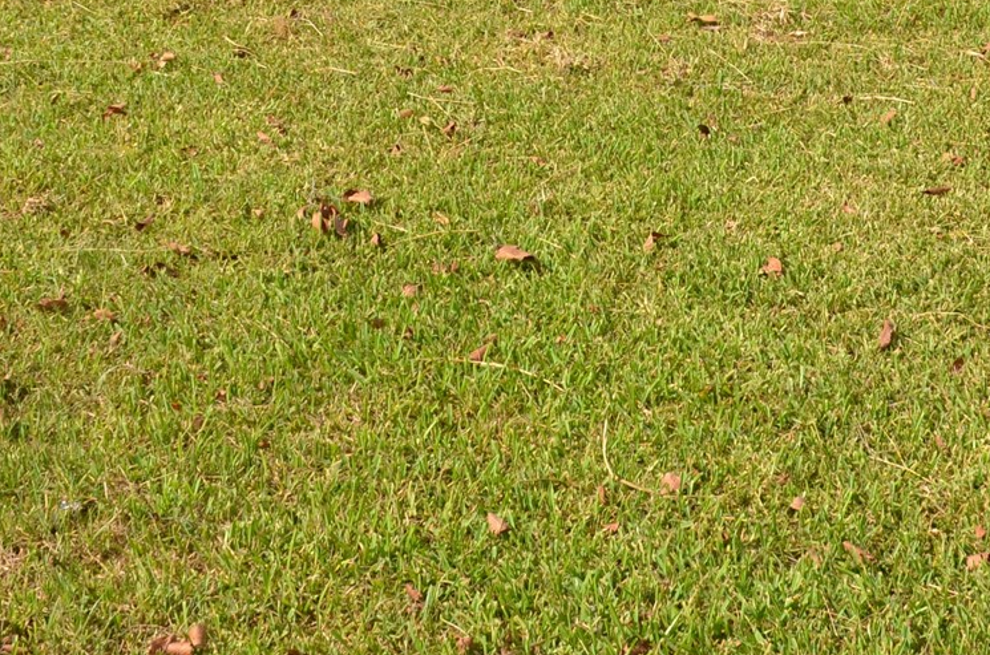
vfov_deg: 16.3
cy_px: -189
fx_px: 2167
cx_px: 616
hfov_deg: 25.7
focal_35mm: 79
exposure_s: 1/250
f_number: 8
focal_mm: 18
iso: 100
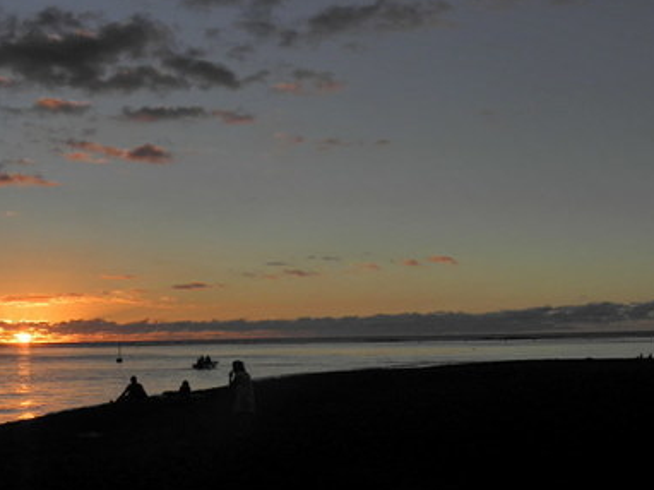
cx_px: 294
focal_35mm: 52
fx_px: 982
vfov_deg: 28.0
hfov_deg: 36.8
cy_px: 252
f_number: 5
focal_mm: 5.52
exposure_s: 1/400
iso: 64
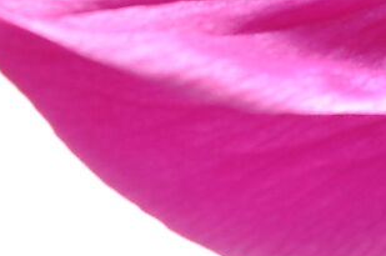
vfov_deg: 2.9
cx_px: 1069
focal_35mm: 466
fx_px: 4989
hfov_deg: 4.3
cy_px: -475
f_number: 14
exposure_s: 1
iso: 200
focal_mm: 40
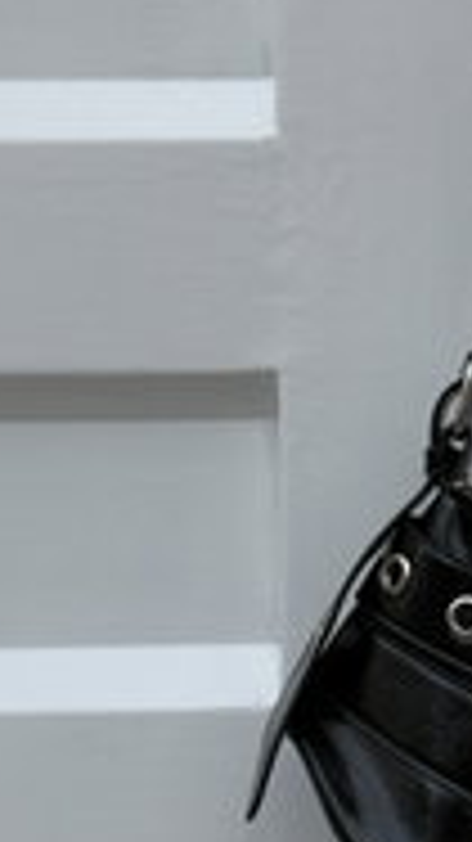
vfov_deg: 14.3
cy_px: 124
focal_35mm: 149
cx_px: 755
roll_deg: -0.3
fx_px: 3320
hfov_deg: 7.9
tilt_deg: -4.1
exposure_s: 1/121
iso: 80
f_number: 1.78
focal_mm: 6.76
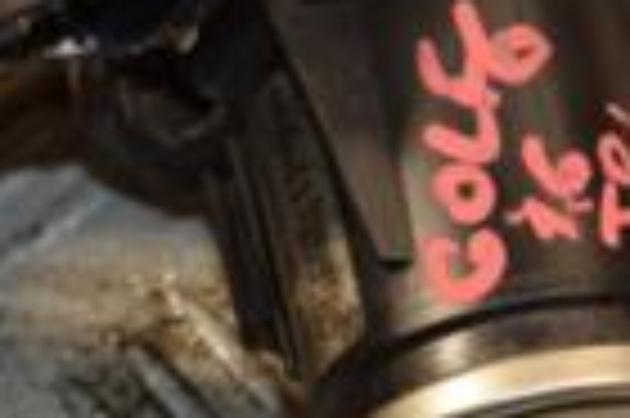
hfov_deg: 5.5
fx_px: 6537
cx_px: -216
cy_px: -85
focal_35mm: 374
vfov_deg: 3.7
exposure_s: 1/200
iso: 800
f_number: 5
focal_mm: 58
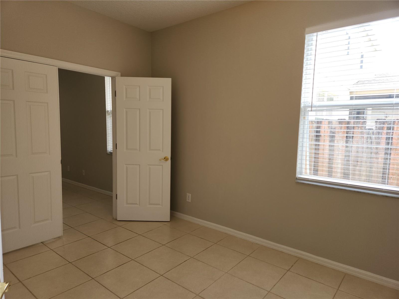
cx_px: 200
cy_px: 150
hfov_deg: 73.9
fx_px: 265
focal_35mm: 23
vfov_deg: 58.9
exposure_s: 1/60
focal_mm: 5.4
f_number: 1.8
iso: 25
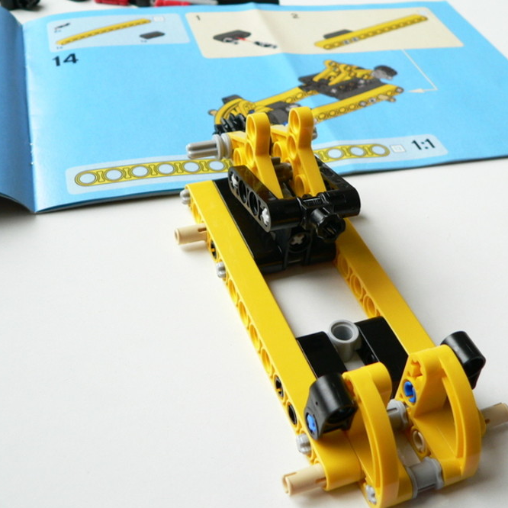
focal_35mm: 43
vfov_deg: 39.2
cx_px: 309
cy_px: 256
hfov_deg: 39.0
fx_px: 714
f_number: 2.8
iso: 200
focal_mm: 6
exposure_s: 1/100
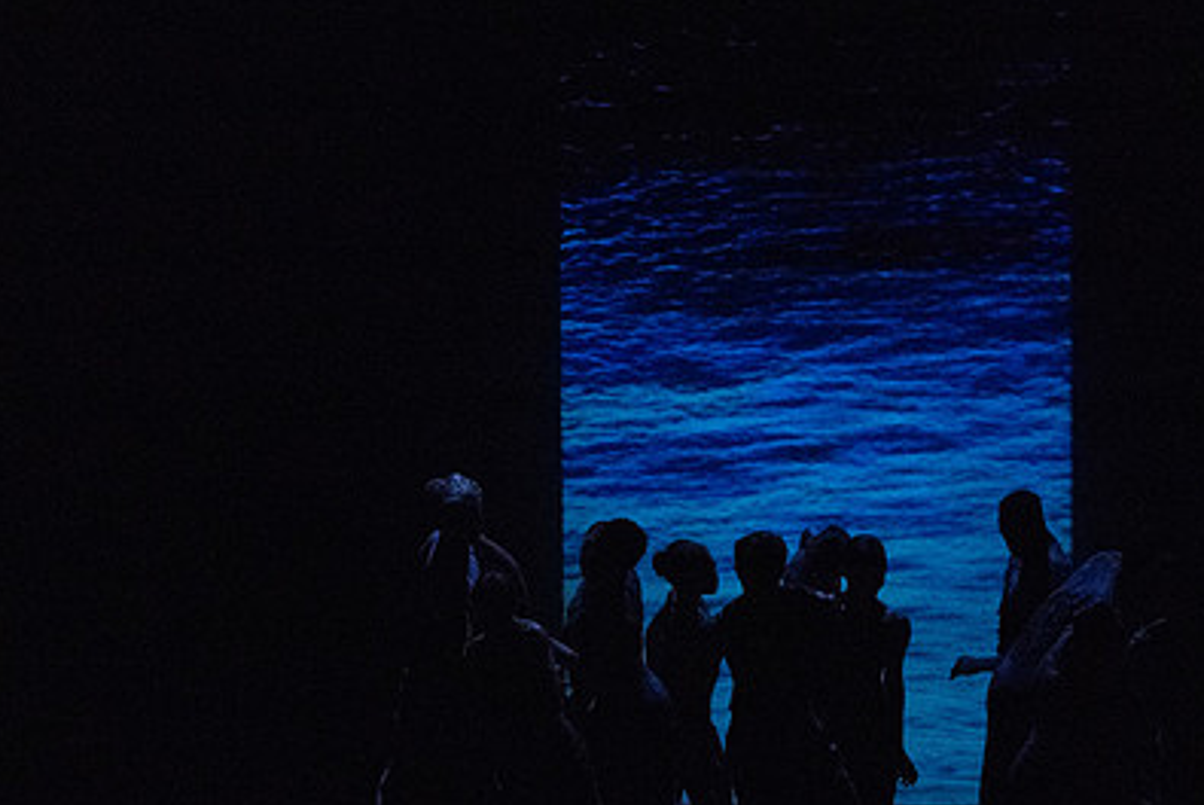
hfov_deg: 5.4
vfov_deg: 3.6
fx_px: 12718
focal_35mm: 380
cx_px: 664
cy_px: 477
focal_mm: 259
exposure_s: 1/400
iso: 6400
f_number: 5.6
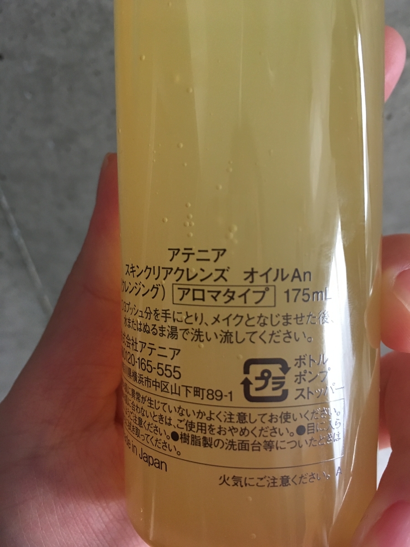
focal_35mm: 29
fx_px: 458
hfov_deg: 48.2
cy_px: 274
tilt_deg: -48.1
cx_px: 205
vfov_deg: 61.7
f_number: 2.2
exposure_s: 1/24
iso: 200
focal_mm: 4.15
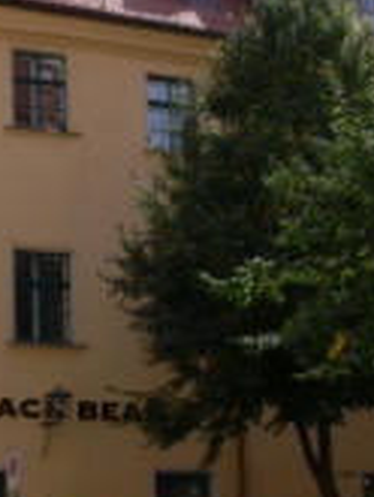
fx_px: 1223
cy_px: 253
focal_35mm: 85
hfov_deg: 16.8
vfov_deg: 23.0
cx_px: -51
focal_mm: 7.4
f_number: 5.6
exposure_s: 1/320
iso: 80
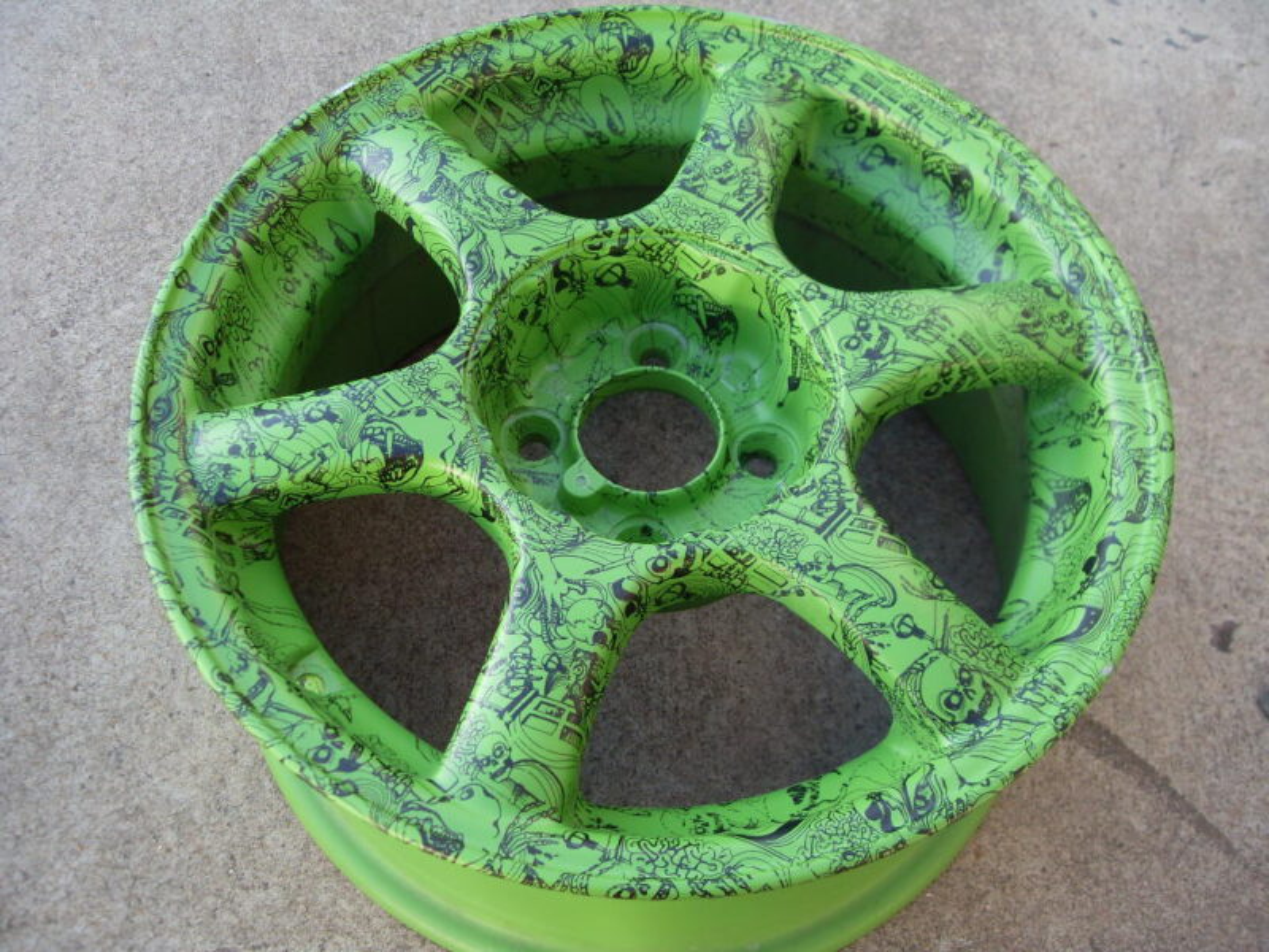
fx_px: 1283
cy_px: 476
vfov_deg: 40.7
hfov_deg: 52.6
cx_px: 634
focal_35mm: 35
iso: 80
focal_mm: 6.3
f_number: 2.8
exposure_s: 1/180
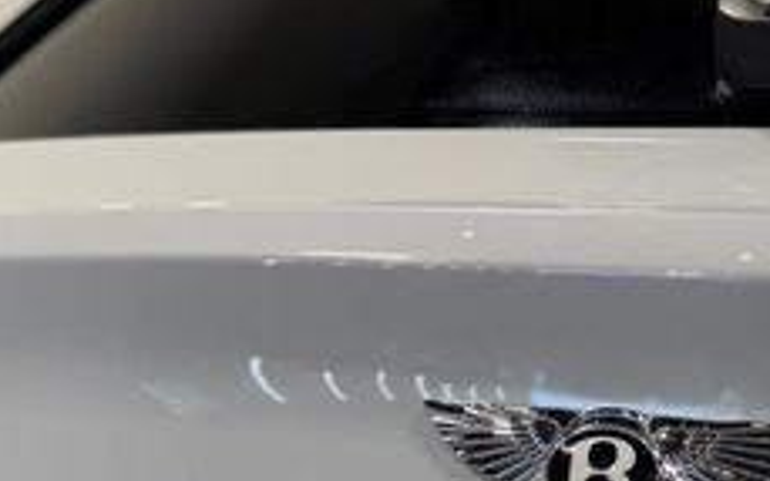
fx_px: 1490
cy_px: 727
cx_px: 639
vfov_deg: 16.6
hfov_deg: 28.2
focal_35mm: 71
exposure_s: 1/448
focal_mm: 6.76
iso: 80
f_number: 1.78
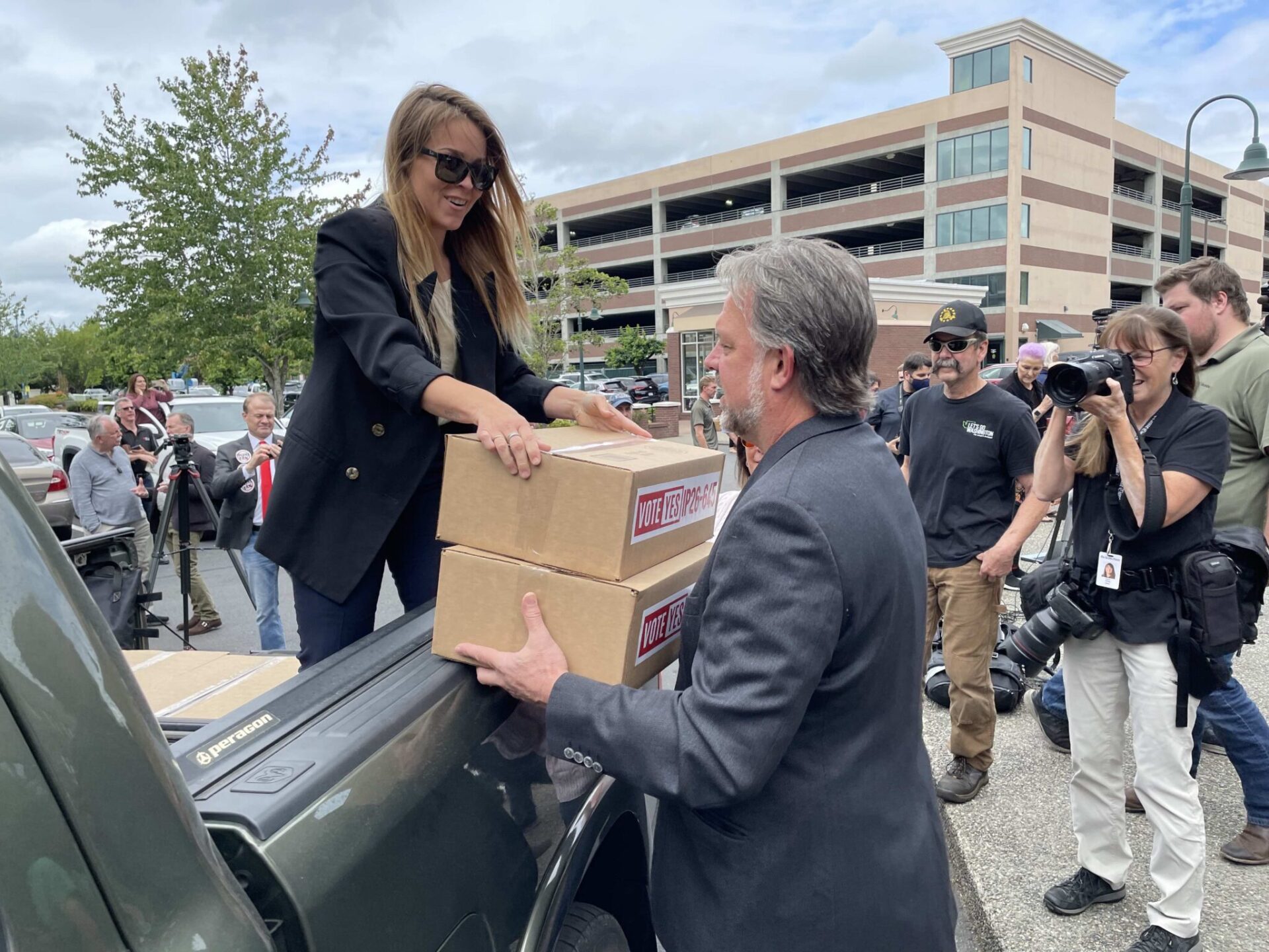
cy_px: 476
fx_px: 953
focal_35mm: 26
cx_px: 634
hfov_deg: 67.3
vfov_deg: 53.1
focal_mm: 4.2
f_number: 1.6
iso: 32
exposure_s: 1/903
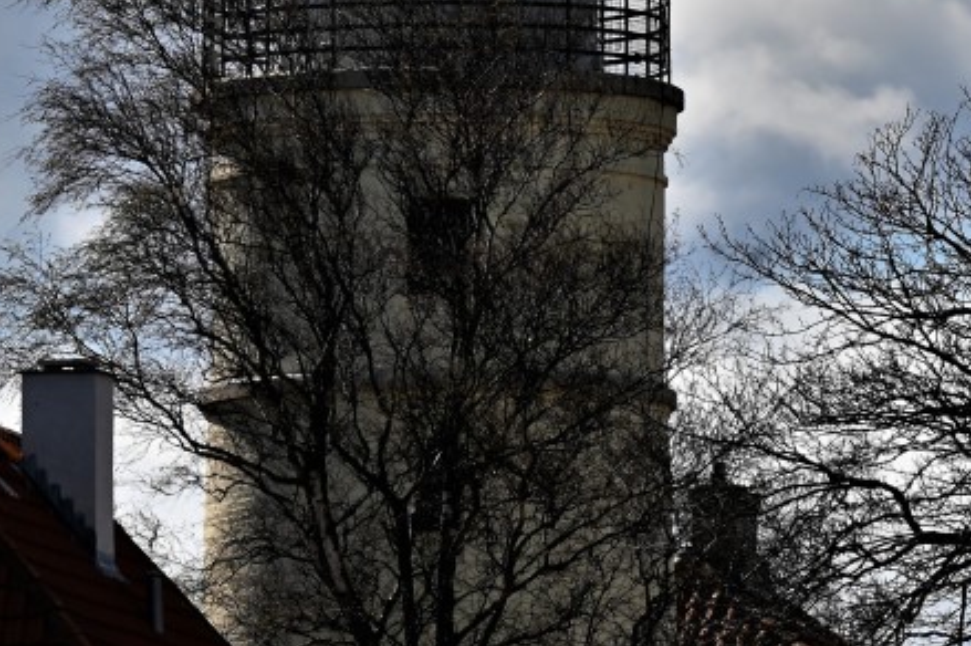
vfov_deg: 1.5
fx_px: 25038
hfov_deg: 2.2
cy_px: 334
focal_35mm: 929
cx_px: 442
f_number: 11
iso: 200
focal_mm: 340
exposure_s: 1/500
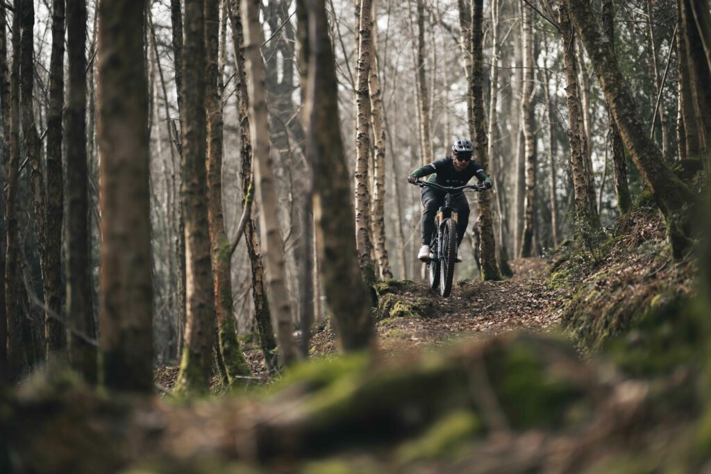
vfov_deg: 16.1
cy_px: 237
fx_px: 1679
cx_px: 356
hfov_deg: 23.9
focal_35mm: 85
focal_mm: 85
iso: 80
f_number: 1.2
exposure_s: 1/1600
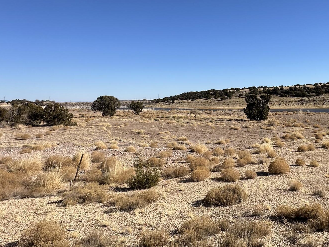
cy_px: 76
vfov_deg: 43.3
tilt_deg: +5.4
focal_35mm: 32
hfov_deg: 53.7
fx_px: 304
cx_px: 254
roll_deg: +0.4
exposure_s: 1/2564
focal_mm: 2.22
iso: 50
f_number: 2.2
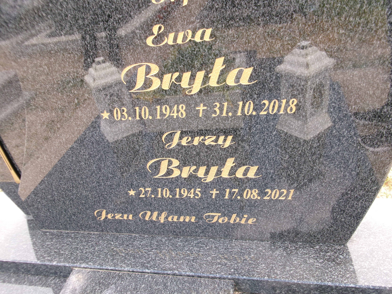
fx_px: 317
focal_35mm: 28
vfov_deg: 49.7
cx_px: 196
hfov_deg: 63.4
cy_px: 147
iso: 100
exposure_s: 1/70
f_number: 3.9
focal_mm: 5.1
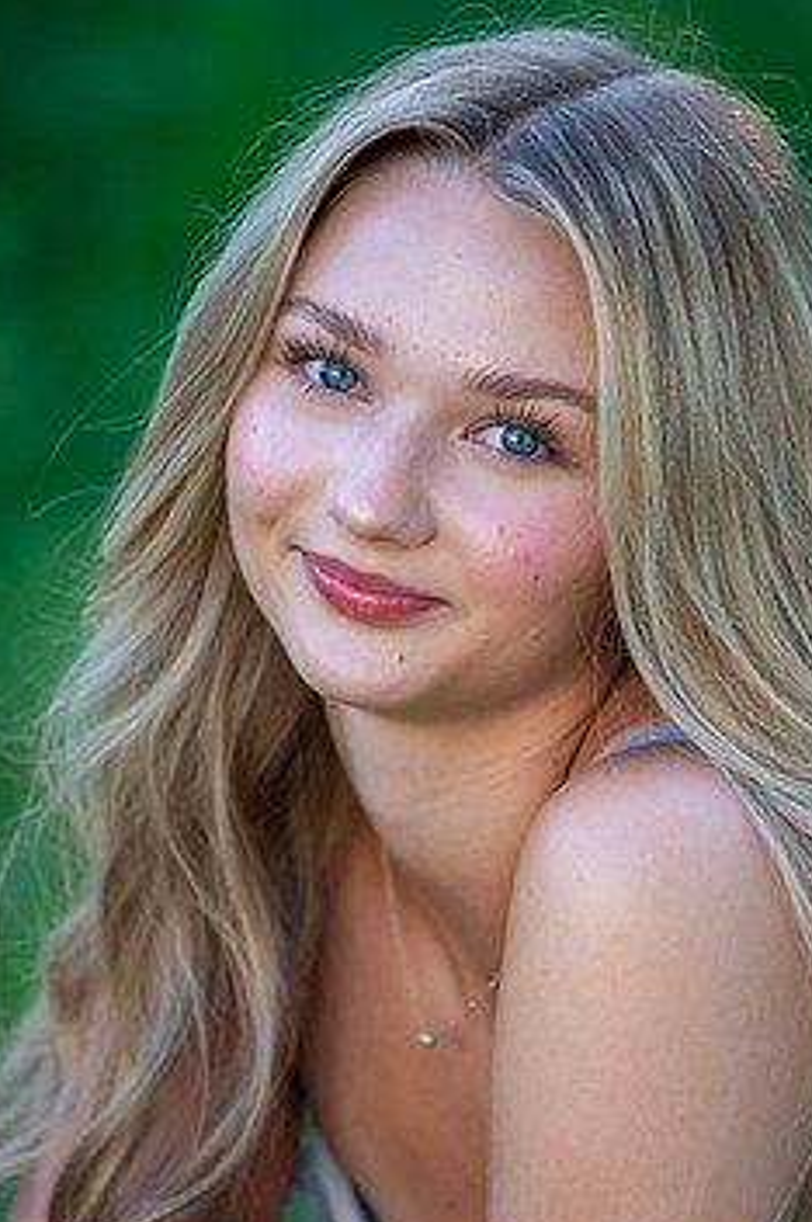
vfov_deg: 8.1
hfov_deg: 5.4
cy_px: 663
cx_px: 482
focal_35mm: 256
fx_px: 8678
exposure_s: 1/200
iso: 160
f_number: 4
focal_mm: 200
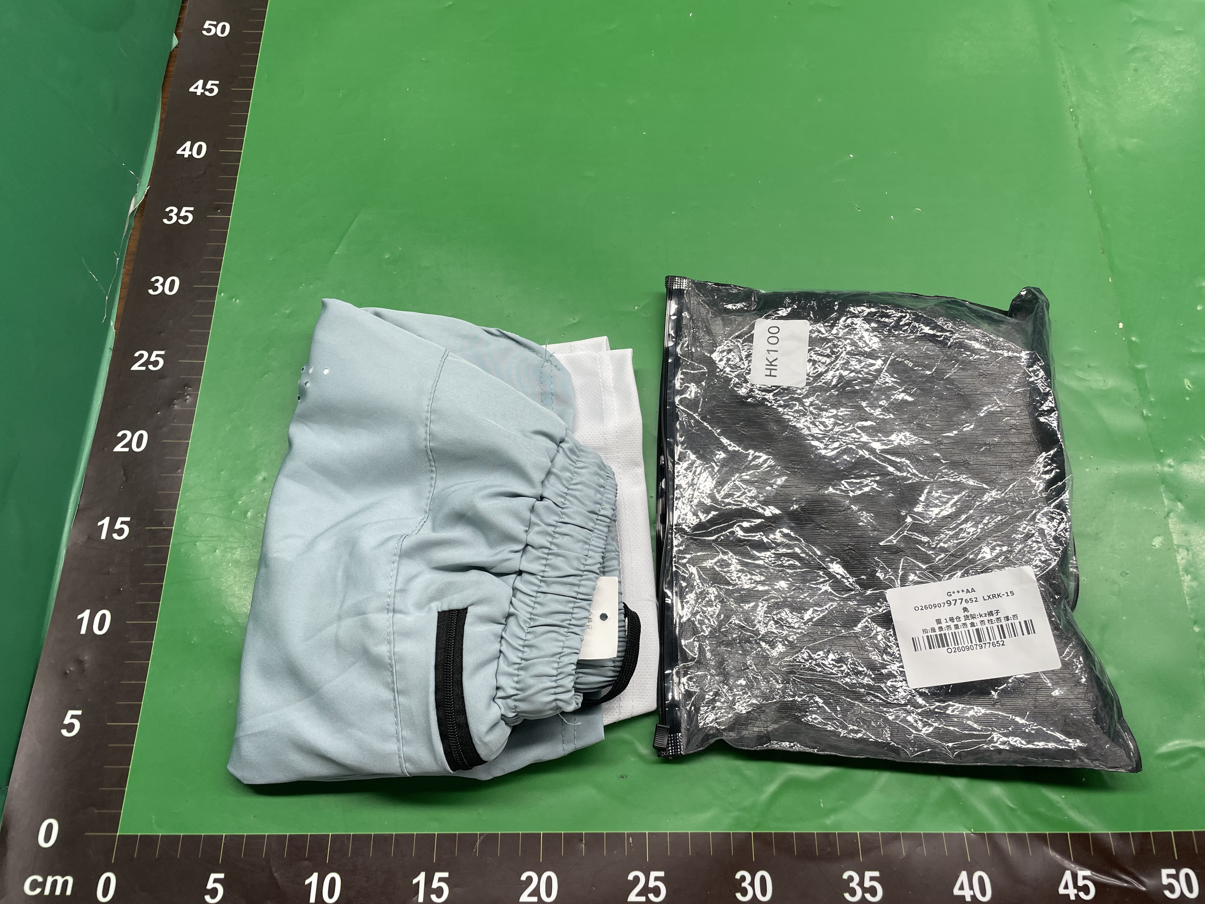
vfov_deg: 53.1
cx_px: 602
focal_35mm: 26
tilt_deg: -66.7
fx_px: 905
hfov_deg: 67.3
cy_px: 452
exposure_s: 1/100
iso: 50
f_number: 1.6
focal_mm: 4.2
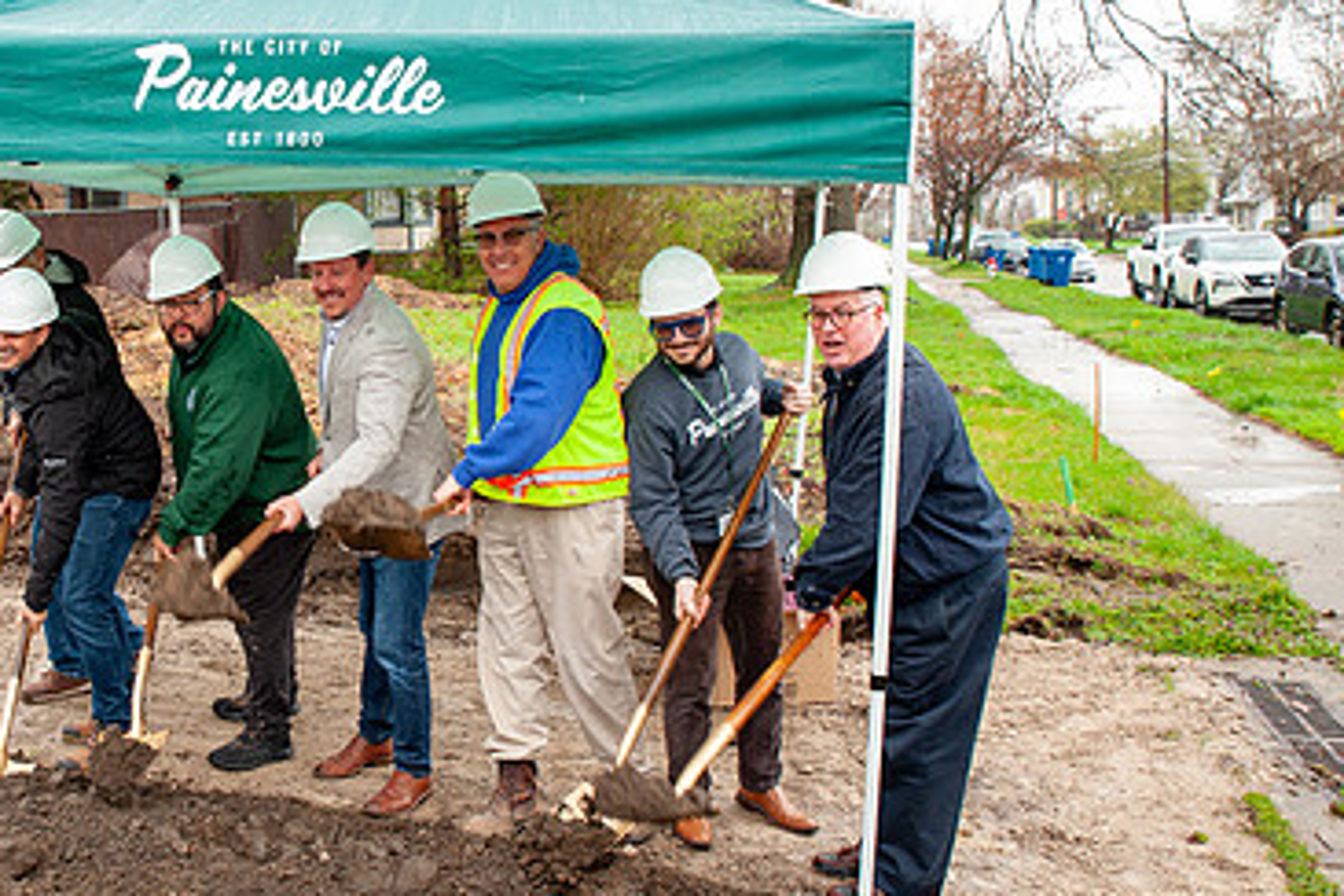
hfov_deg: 48.5
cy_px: 400
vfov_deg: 35.0
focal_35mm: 38
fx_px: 1419
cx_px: 319
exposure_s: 1/125
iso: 800
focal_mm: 24
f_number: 6.3
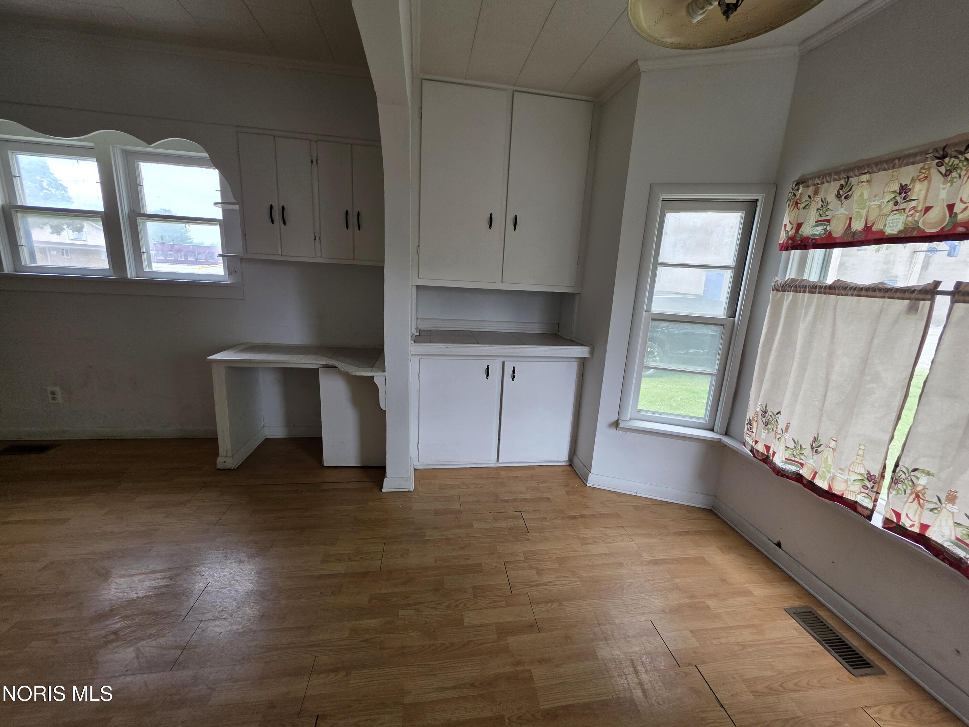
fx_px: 364
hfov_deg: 106.2
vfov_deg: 89.9
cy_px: 364
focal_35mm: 13
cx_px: 484
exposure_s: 1/120
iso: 50
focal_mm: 2.2
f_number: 1.9
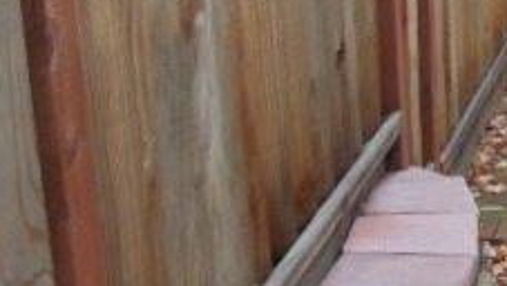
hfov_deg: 15.2
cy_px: -51
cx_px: 641
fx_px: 1816
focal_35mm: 135
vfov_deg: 8.9
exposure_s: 1/30
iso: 400
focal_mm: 6
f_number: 3.5
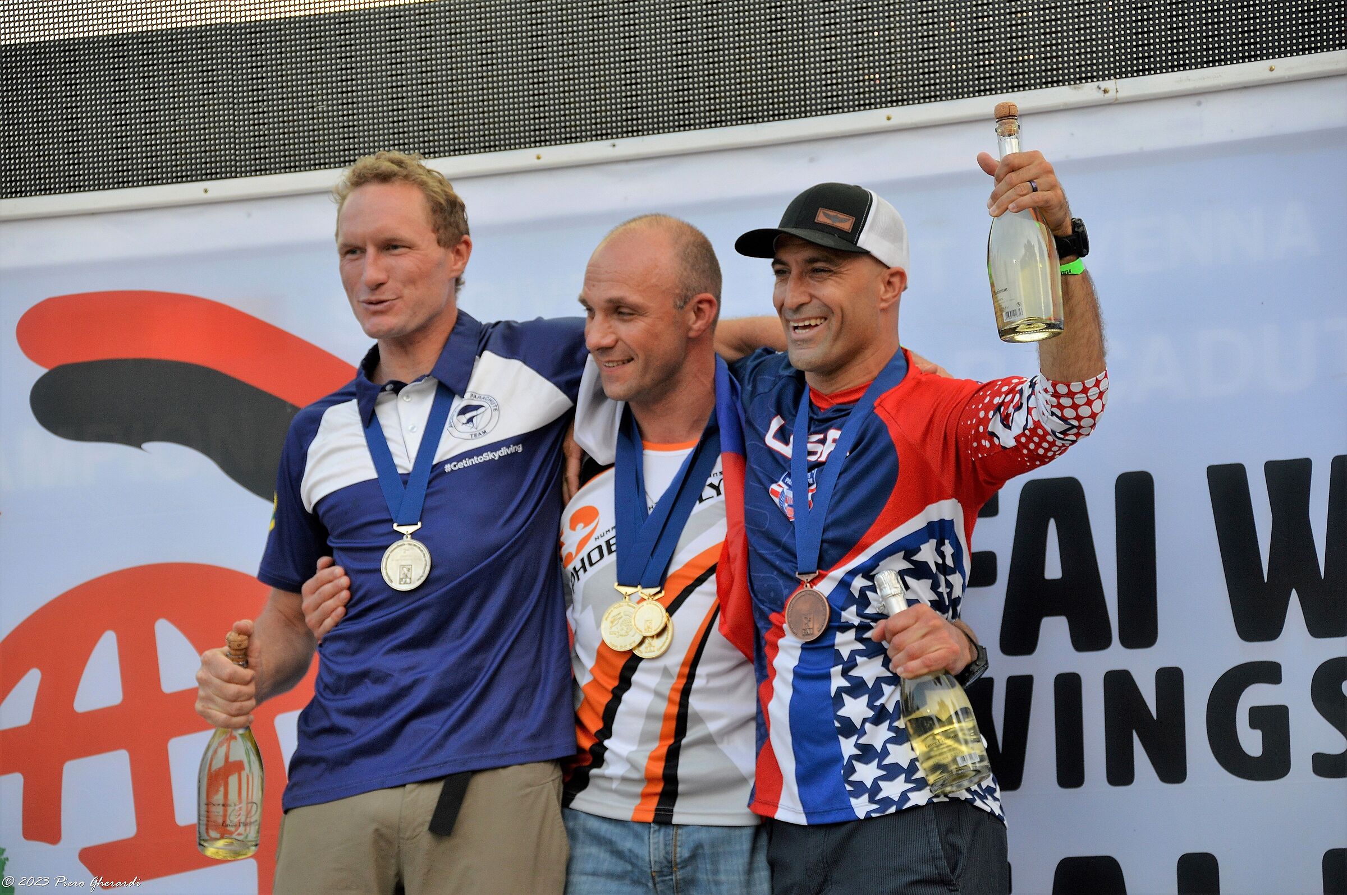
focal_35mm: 174
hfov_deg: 11.8
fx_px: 6505
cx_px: 674
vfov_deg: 7.9
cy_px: 448
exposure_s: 1/80
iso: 400
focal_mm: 116
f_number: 5.6
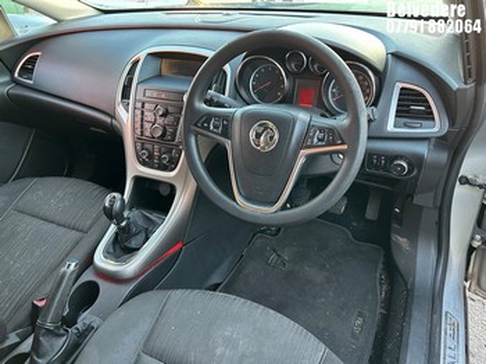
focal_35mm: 26
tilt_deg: -33.2
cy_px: 182
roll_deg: +4.2
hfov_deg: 67.3
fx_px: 365
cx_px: 243
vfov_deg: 53.0
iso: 200
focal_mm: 5.7
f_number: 1.5
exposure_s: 1/60
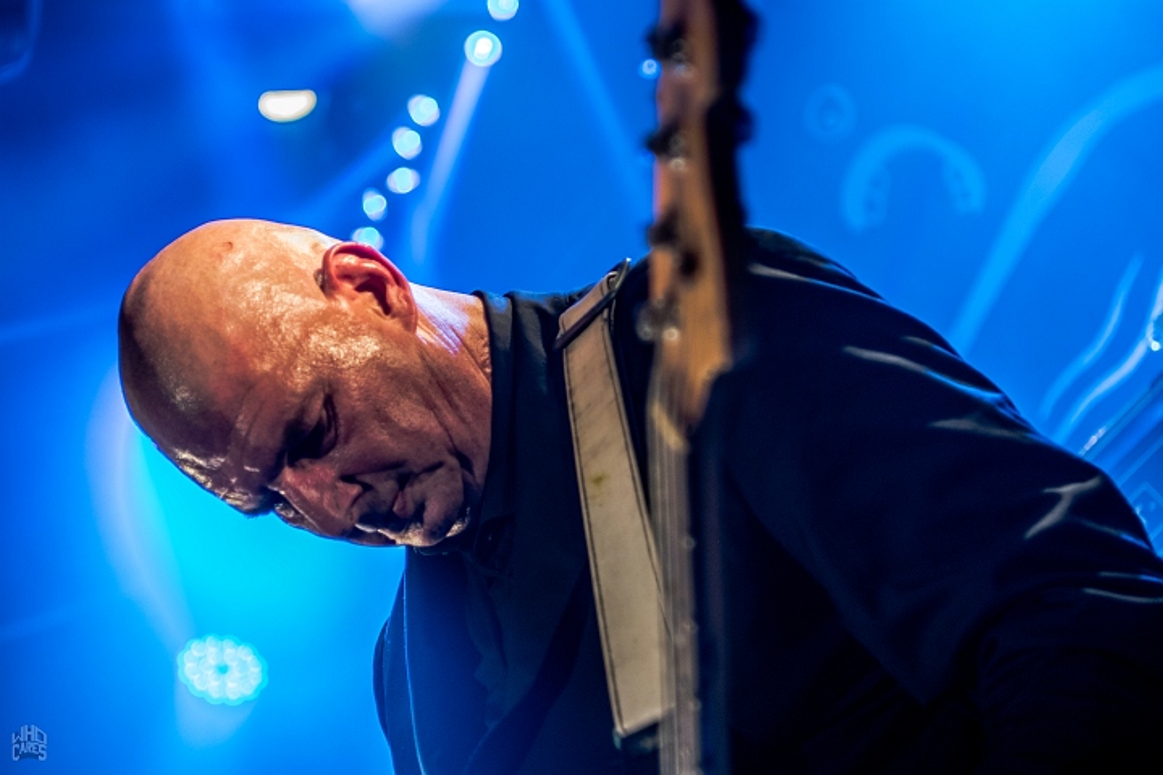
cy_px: 388
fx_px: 2520
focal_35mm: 78
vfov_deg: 17.5
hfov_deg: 26.0
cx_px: 582
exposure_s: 1/125
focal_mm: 52
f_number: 2.8
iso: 640
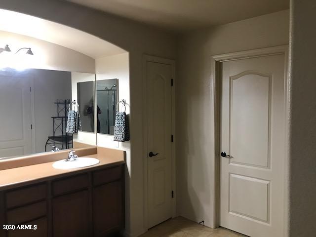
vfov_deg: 49.7
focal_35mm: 28
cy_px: 118
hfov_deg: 63.4
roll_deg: +0.0
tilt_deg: -2.5
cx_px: 158
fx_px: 256
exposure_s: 1/15
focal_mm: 3.99
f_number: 1.8
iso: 64
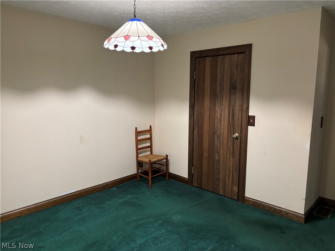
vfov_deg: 53.1
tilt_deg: -6.5
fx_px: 252
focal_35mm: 26
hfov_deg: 67.3
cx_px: 168
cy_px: 126
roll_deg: -1.0
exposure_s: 1/40
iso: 400
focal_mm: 5.96
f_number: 1.6
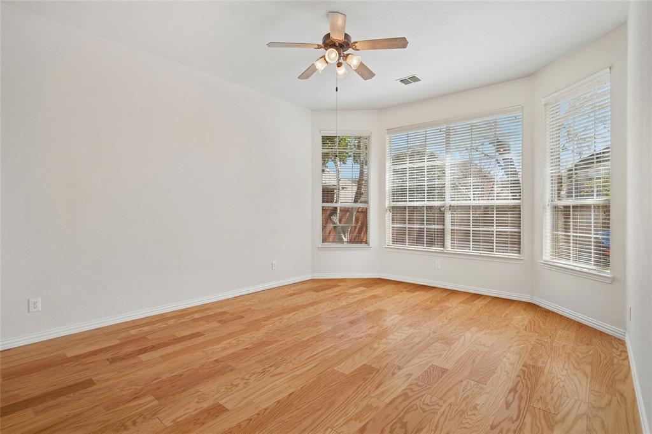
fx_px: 317
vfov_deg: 68.8
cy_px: 217
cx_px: 326
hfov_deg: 91.6
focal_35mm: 18
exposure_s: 1/13
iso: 250
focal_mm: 17.5
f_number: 8
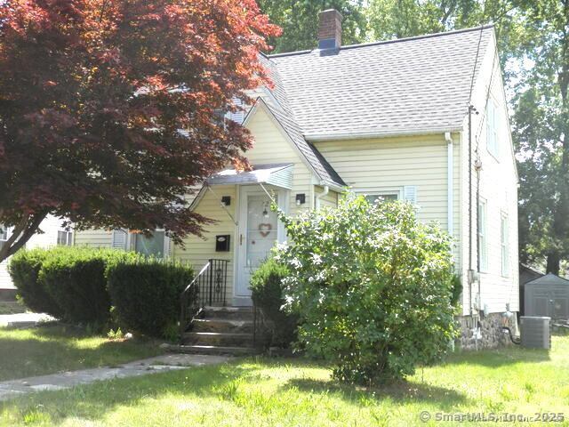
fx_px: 740
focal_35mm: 45
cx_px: 284
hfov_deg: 42.1
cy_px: 214
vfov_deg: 32.2
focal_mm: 8
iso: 80
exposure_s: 1/200
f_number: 3.8
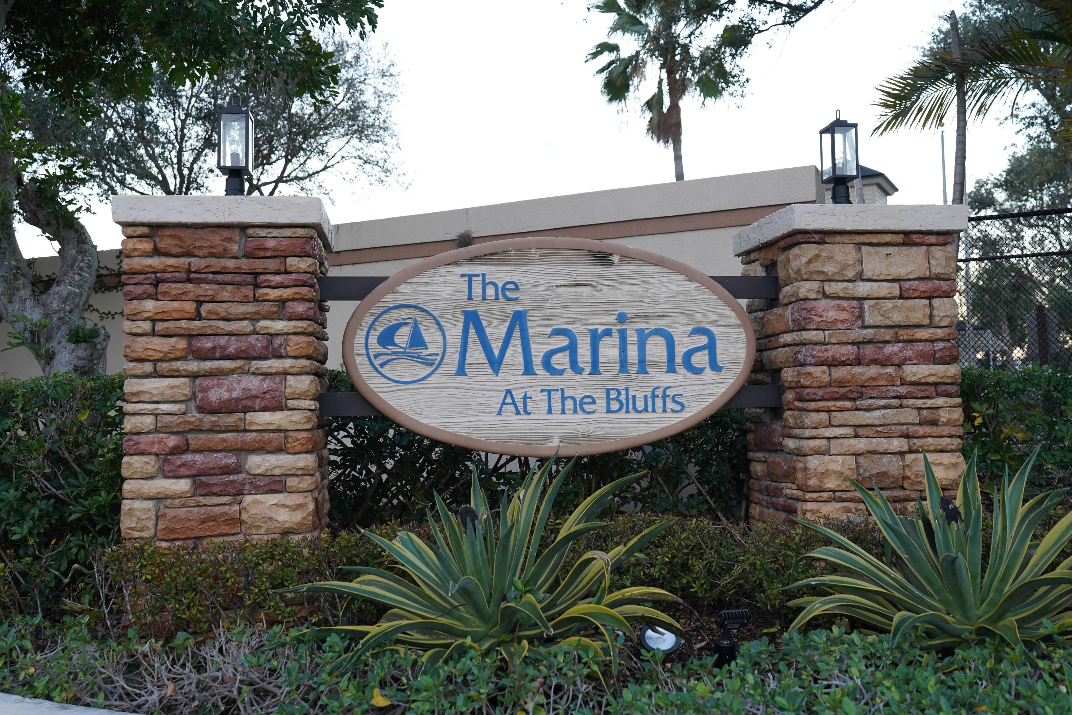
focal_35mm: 34
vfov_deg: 38.9
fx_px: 1012
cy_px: 358
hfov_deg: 55.8
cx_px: 536
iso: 1600
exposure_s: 1/160
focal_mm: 34
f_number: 3.5
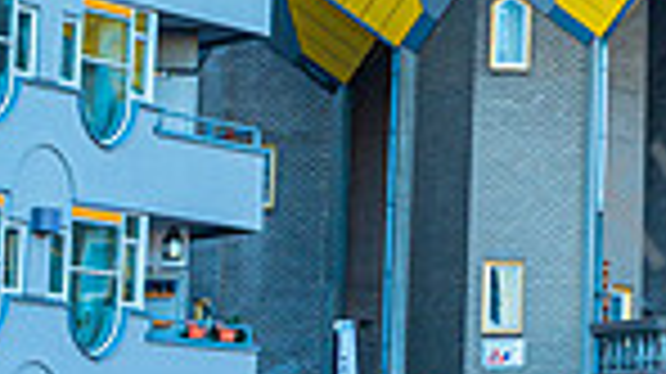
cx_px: 1263
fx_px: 3812
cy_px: -196
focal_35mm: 216
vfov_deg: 5.6
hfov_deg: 9.4
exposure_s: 1/200
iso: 200
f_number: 3.5
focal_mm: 35
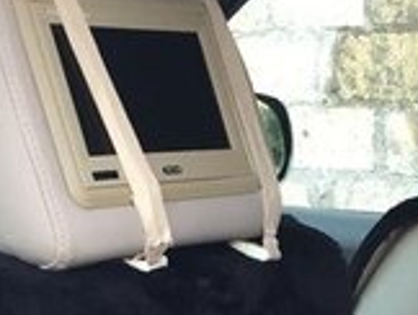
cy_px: 500
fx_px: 1427
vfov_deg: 11.9
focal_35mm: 118
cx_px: 433
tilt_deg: -15.6
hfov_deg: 16.3
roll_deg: +0.0
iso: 100
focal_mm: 4.15
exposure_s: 1/33
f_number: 2.2
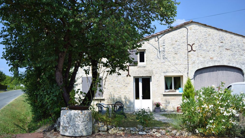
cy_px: 81
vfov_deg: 32.3
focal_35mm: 37
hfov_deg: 54.6
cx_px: 124
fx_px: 237
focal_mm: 23
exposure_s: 1/1250
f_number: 3.8
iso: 125
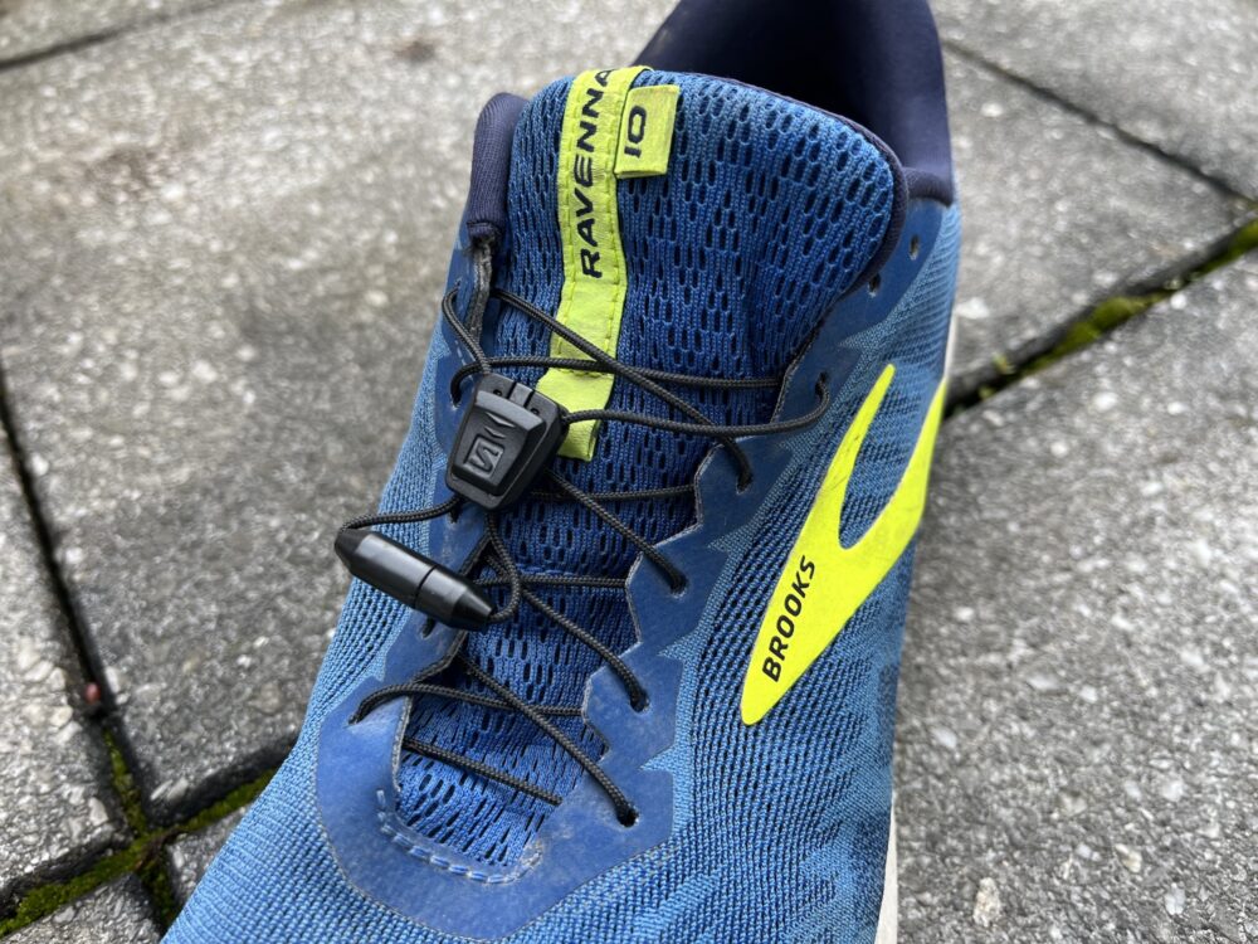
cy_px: 472
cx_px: 629
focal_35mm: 26
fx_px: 945
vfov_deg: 53.1
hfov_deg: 67.3
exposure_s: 1/219
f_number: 1.6
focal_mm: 5.1
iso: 40
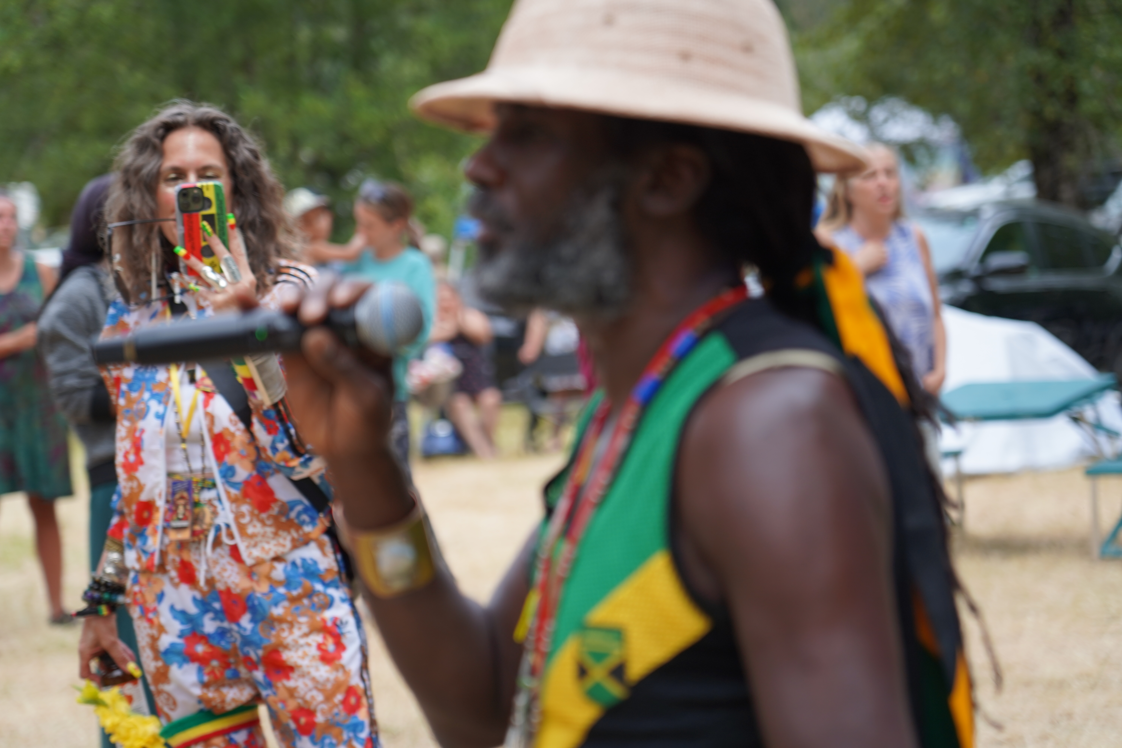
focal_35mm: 105
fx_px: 3272
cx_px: 561
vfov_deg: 13.0
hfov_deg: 19.5
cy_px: 374
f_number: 4
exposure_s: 1/160
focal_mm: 105
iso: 200
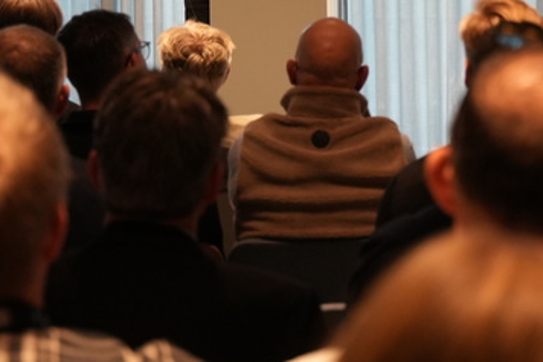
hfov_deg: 13.8
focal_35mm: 143
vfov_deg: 9.5
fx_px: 2155
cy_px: -76
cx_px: 703
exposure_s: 1/160
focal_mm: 44.3
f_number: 3.2
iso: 1600
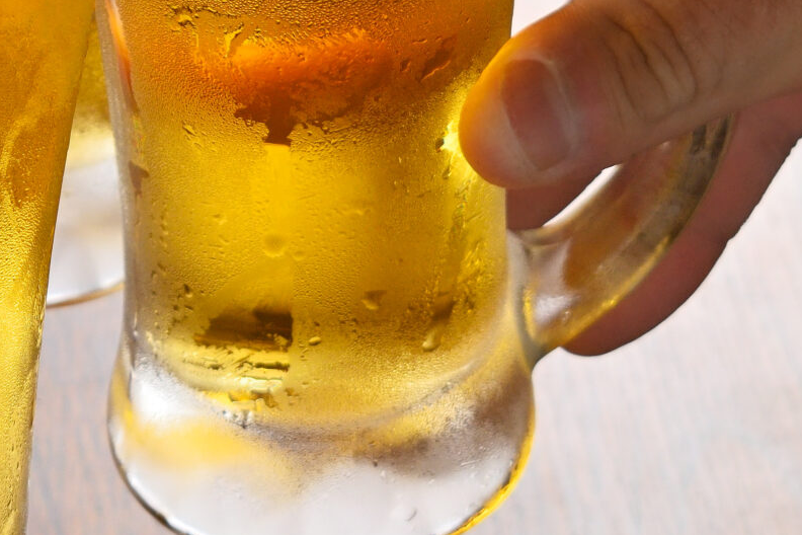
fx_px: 5939
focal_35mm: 267
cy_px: -53
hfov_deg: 7.7
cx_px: 95
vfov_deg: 5.1
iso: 200
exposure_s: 1/125
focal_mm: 55
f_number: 8
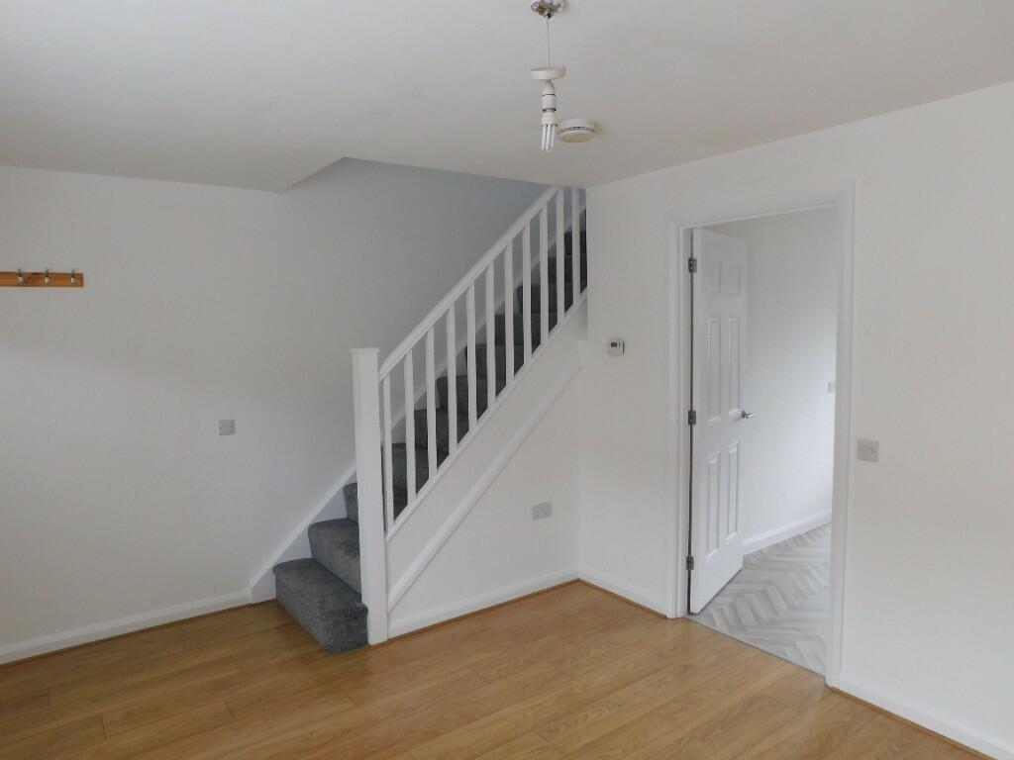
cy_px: 380
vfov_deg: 58.9
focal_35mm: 23
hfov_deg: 73.9
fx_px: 674
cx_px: 507
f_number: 3
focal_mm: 4
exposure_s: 1/50
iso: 125
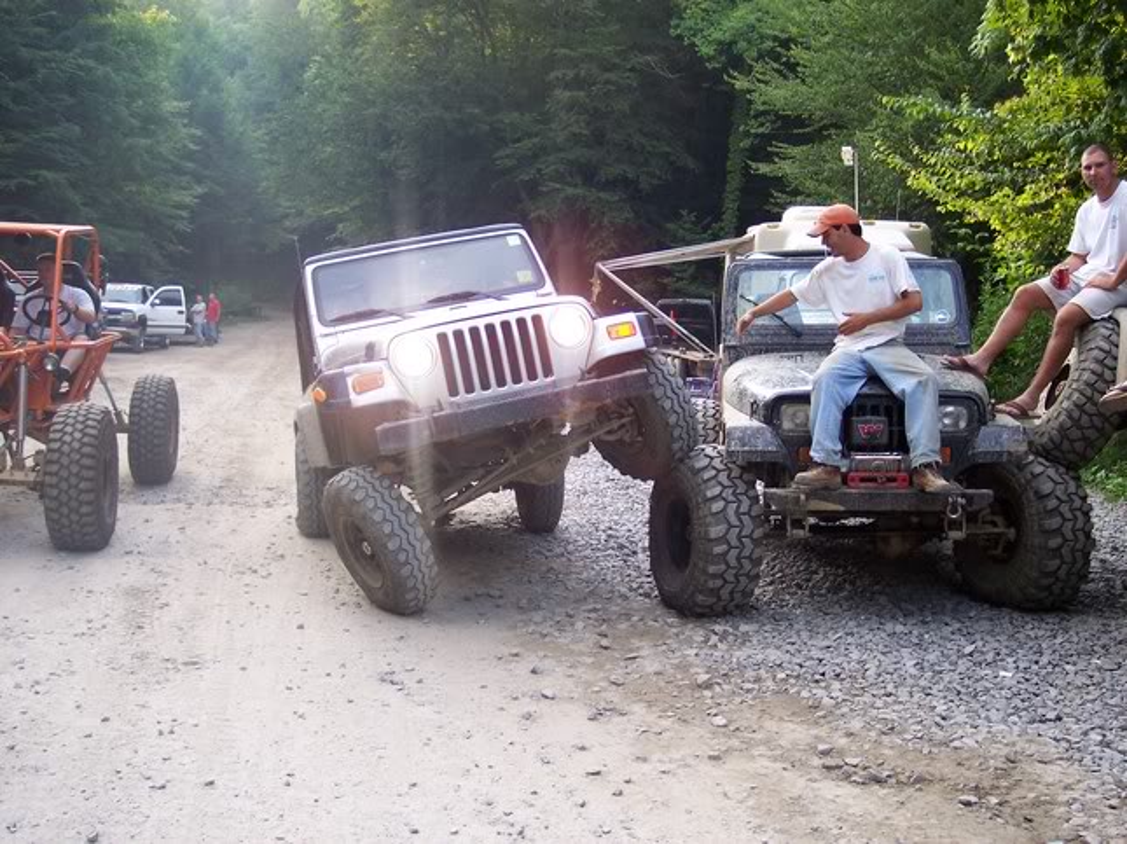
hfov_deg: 49.0
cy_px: 422
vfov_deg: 37.7
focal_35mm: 38
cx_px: 564
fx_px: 1236
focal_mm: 8
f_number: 2.8
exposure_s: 1/180
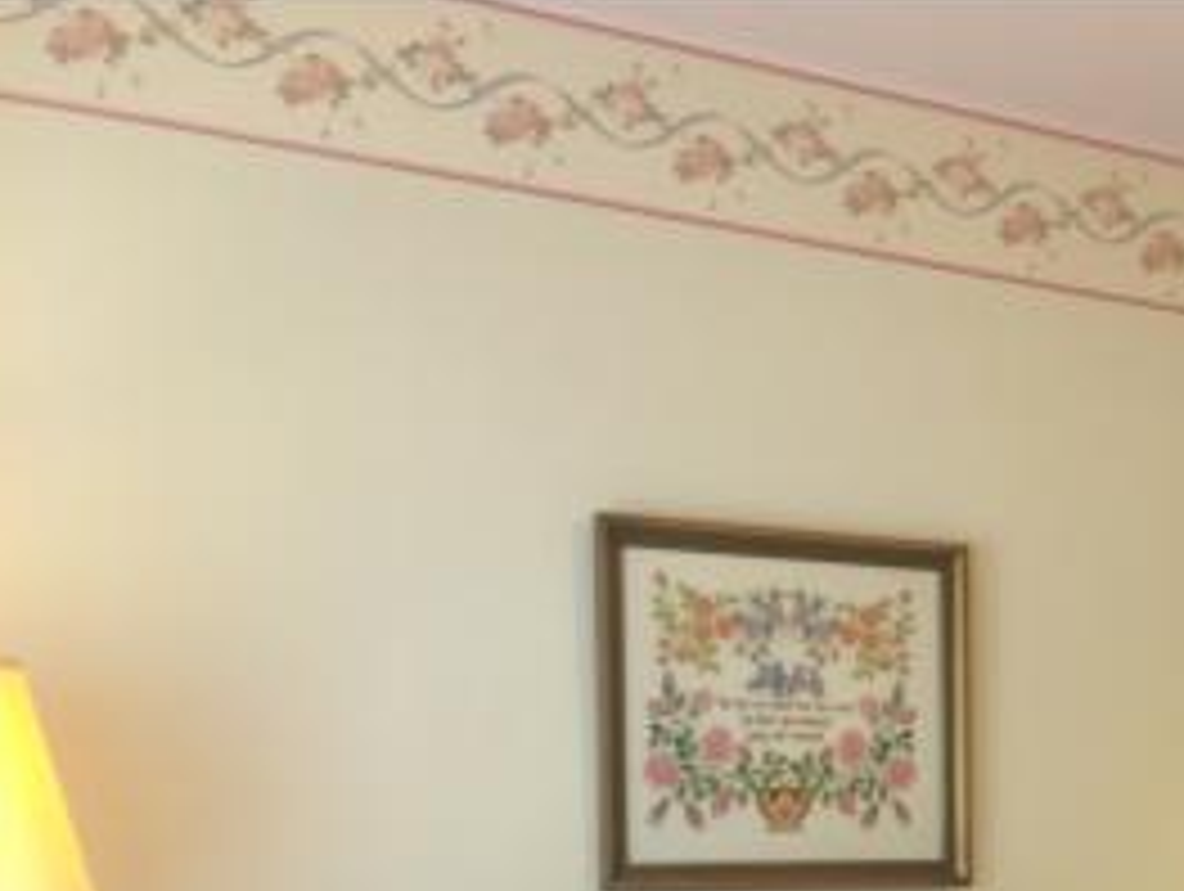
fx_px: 2192
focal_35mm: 64
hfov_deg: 27.6
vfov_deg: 21.8
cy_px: 972
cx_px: 1301
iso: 50
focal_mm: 4.15
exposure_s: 1/30
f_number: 2.2
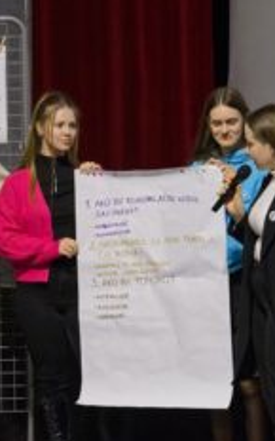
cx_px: 78
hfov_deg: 6.8
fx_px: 2314
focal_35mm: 193
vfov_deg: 10.9
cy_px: 266
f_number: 4
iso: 5000
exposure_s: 1/160
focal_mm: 58.7
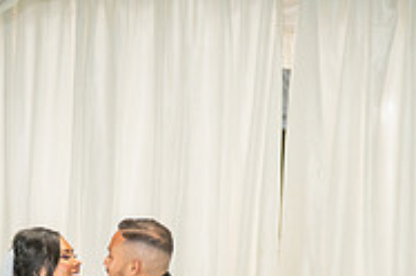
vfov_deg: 9.3
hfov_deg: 14.2
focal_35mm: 142
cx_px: -10
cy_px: 463
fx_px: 1638
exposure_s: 1/160
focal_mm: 28
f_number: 3.2
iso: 800
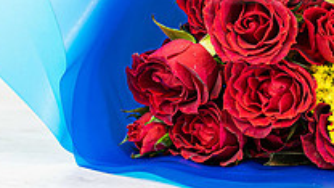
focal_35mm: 290
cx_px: 387
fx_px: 2568
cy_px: -149
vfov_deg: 4.2
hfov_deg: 7.4
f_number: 8
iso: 160
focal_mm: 85
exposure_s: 1/1.25
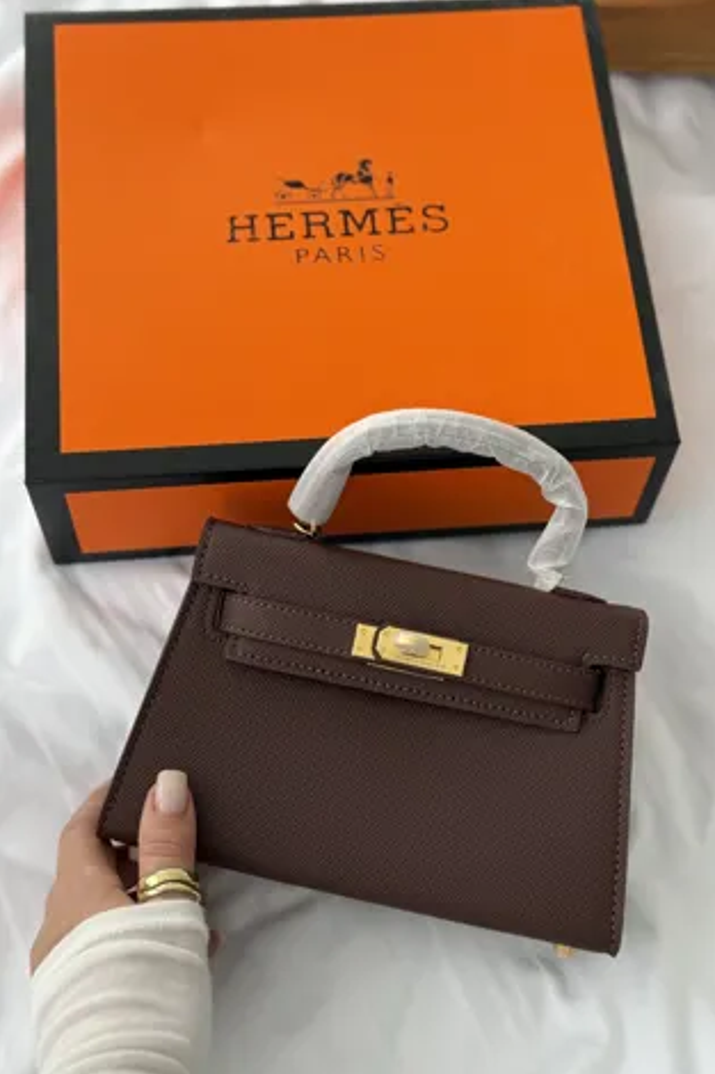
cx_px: 409
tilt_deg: -63.0
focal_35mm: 51
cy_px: 528
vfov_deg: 38.9
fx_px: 1520
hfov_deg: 26.4
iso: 100
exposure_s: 1/85
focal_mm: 6.76
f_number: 1.78
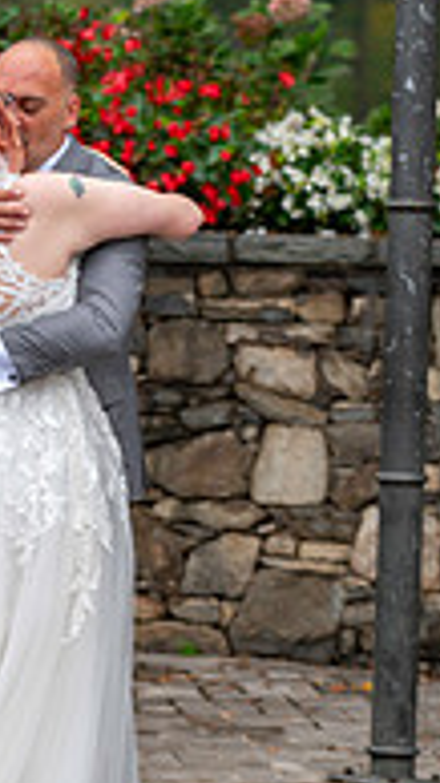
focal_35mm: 281
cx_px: 46
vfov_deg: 7.7
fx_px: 5833
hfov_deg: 4.3
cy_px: 396
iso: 320
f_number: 3.2
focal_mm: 116
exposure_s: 1/160
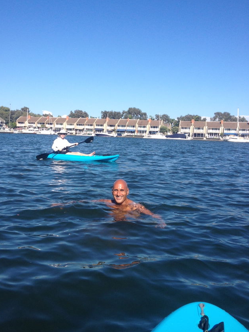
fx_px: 384
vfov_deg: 46.8
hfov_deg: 35.9
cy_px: 152
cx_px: 108
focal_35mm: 40
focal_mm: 4.28
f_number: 2.4
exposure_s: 1/1672
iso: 50
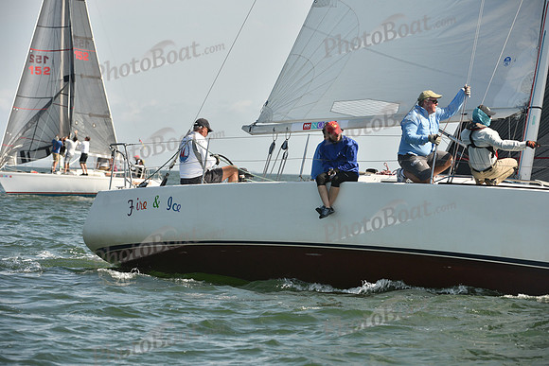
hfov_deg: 10.3
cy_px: 183
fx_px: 3051
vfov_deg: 6.9
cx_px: 274
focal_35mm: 200
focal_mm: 200
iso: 400
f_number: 7.1
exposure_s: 1/1250
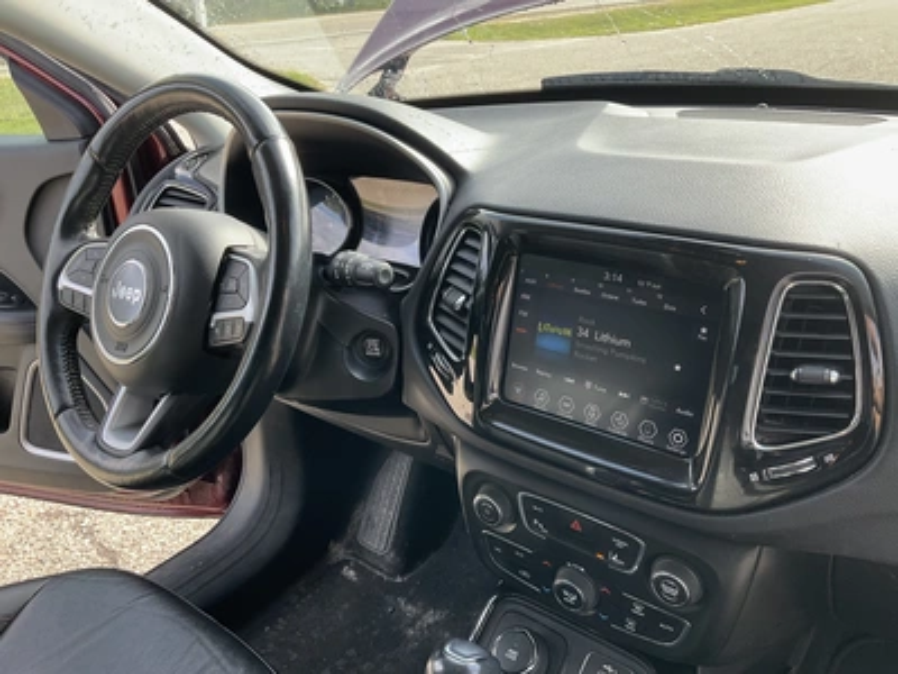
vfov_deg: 48.2
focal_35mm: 29
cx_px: 449
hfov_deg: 61.7
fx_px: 752
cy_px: 337
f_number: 1.8
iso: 25
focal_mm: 3
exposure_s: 1/178
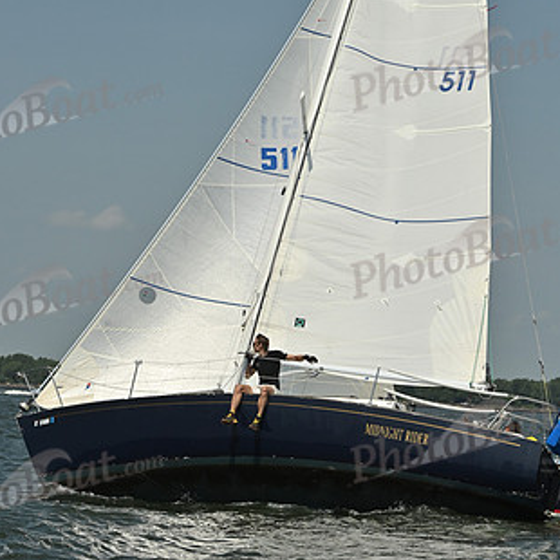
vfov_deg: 11.6
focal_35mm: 151
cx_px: 257
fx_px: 2764
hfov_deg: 11.6
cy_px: 184
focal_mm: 95
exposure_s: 1/1250
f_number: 14
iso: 320
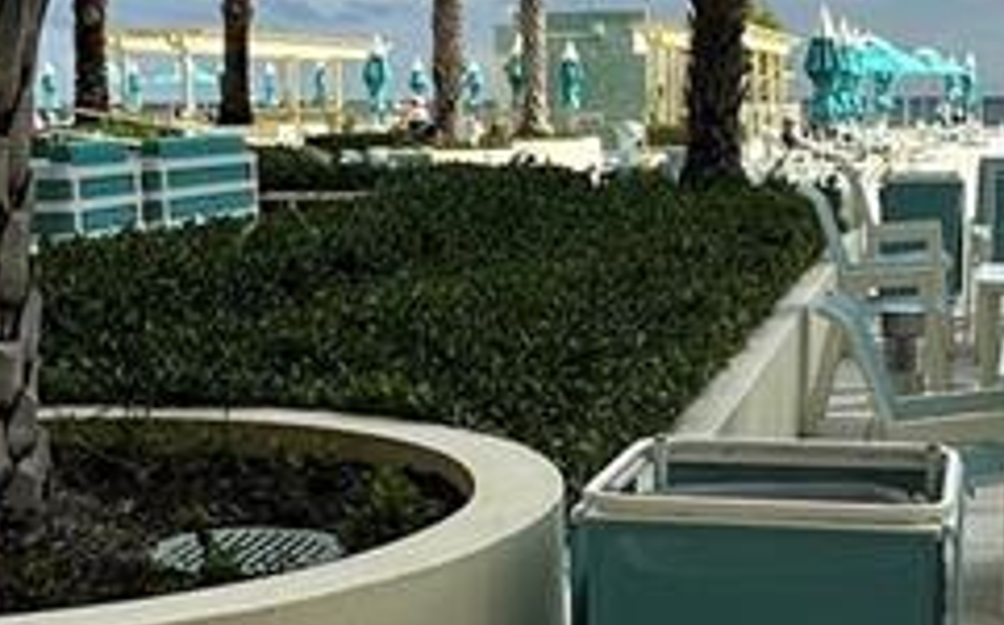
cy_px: 496
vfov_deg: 17.4
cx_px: 683
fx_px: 2022
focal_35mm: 74
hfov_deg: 27.7
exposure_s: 1/1949
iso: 40
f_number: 2.2
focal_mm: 2.22
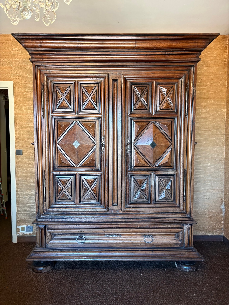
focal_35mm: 26
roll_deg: -0.6
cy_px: 152
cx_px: 114
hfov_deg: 53.1
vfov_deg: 67.3
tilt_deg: -2.4
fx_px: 229
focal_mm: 5.96
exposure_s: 1/60
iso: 160
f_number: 1.6
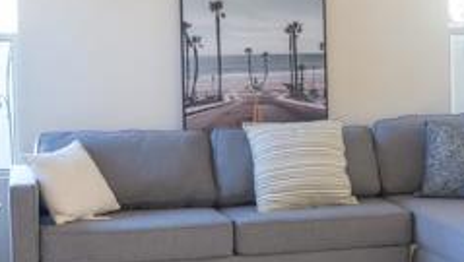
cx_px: 367
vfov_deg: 12.4
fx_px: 1207
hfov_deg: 21.5
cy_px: 92
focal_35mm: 98
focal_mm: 35
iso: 640
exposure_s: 1/30
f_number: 5
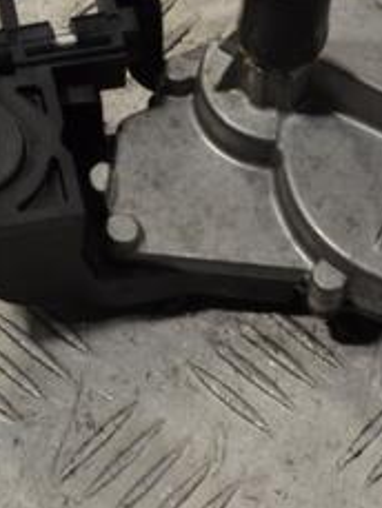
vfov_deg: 10.9
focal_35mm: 181
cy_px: 67
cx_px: 338
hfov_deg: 8.2
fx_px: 2661
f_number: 5.6
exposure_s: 1/125
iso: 320
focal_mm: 48
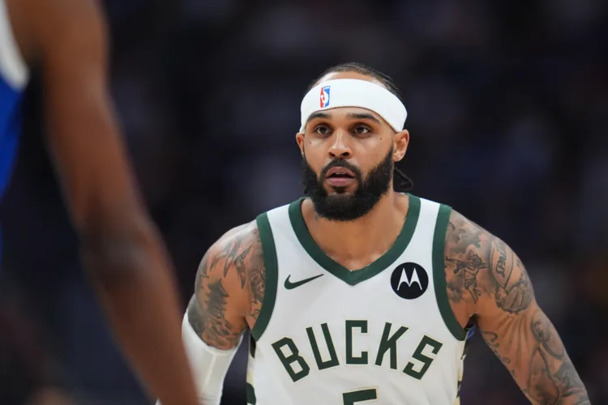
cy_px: 202
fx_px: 6755
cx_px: 304
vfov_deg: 3.4
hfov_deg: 5.2
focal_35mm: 400
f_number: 3.2
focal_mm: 400
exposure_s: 1/2000
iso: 5000
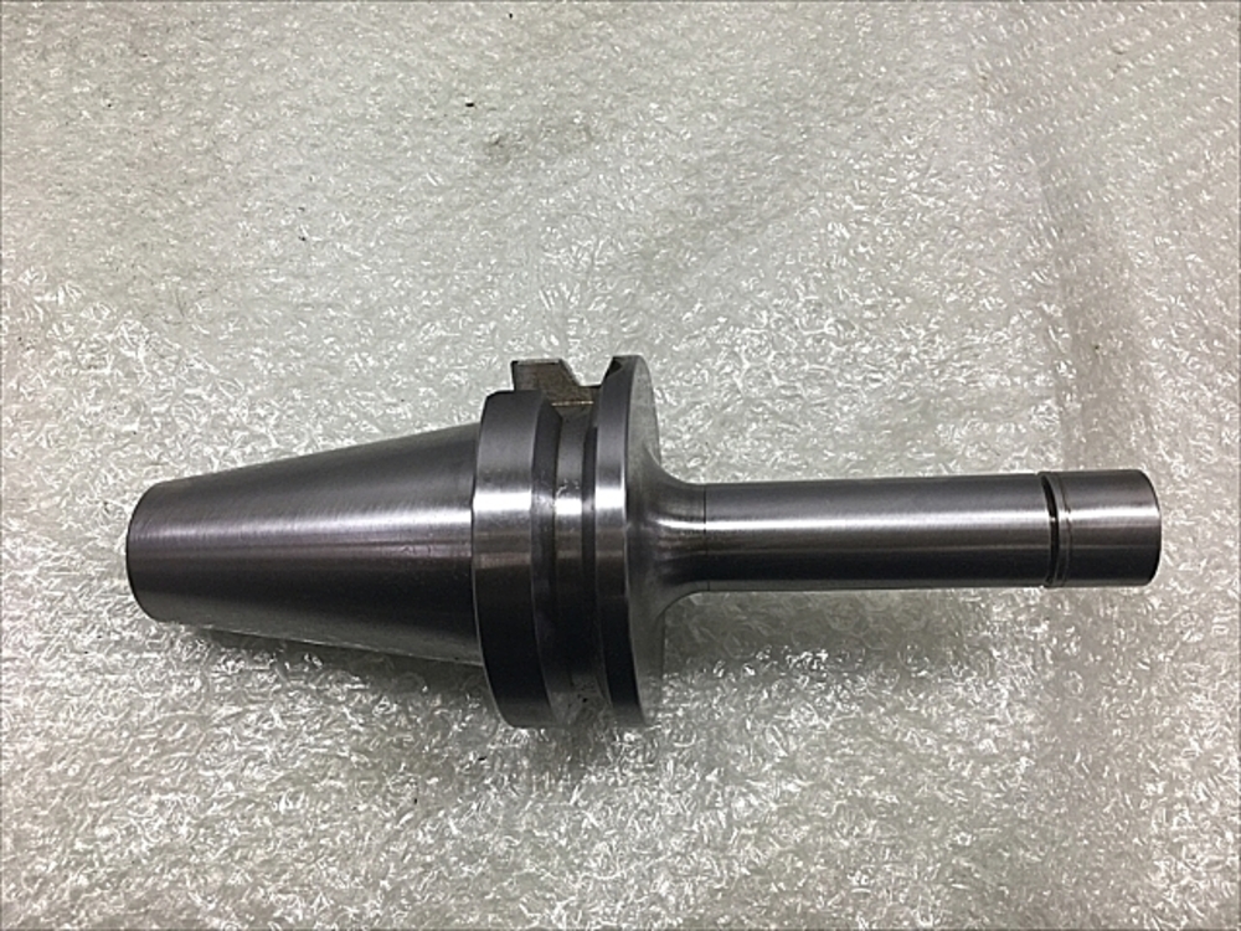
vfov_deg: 48.2
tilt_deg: -66.3
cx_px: 620
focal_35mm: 29
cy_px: 466
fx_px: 1040
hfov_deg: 61.7
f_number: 2.2
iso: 32
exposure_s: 1/120
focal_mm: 4.15
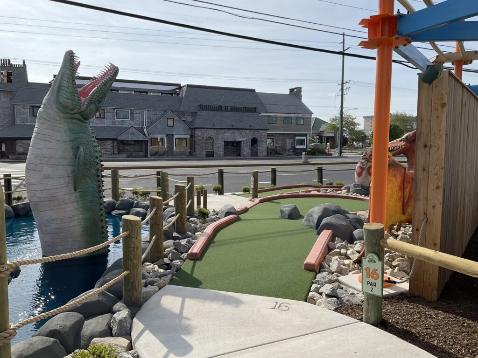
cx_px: 239
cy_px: 179
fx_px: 400
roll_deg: +0.4
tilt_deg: -4.4
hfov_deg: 61.7
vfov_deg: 48.2
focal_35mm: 29
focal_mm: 3
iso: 16
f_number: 1.8
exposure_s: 1/2959
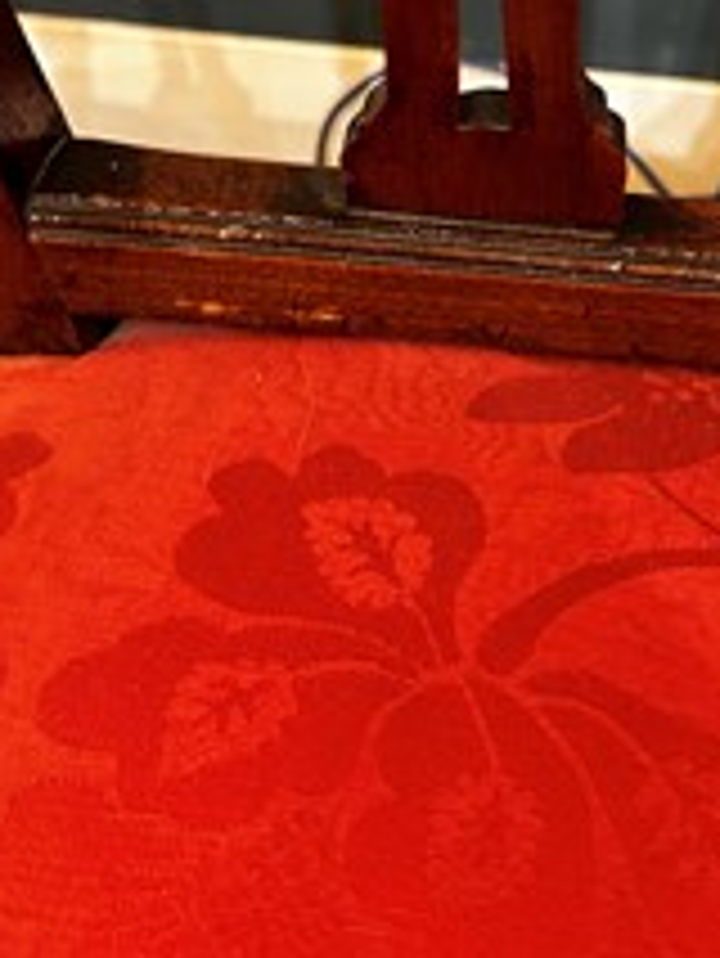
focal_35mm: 45
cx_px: 490
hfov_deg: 31.9
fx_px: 1247
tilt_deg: -49.1
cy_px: 247
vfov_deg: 40.9
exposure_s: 1/50
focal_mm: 6.86
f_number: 1.78
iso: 640
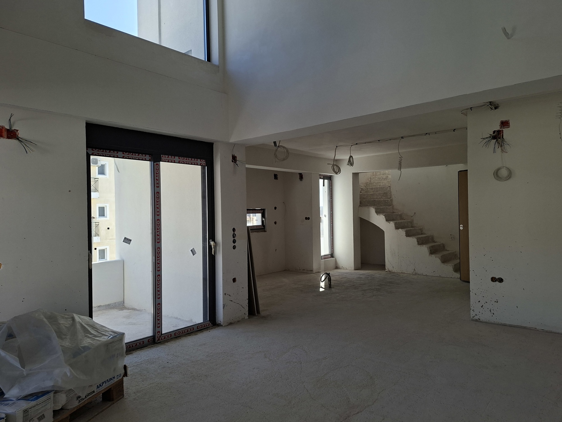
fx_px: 373
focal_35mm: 23
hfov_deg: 73.9
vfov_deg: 58.9
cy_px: 211
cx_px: 281
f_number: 1.8
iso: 50
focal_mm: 5.54
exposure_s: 1/353
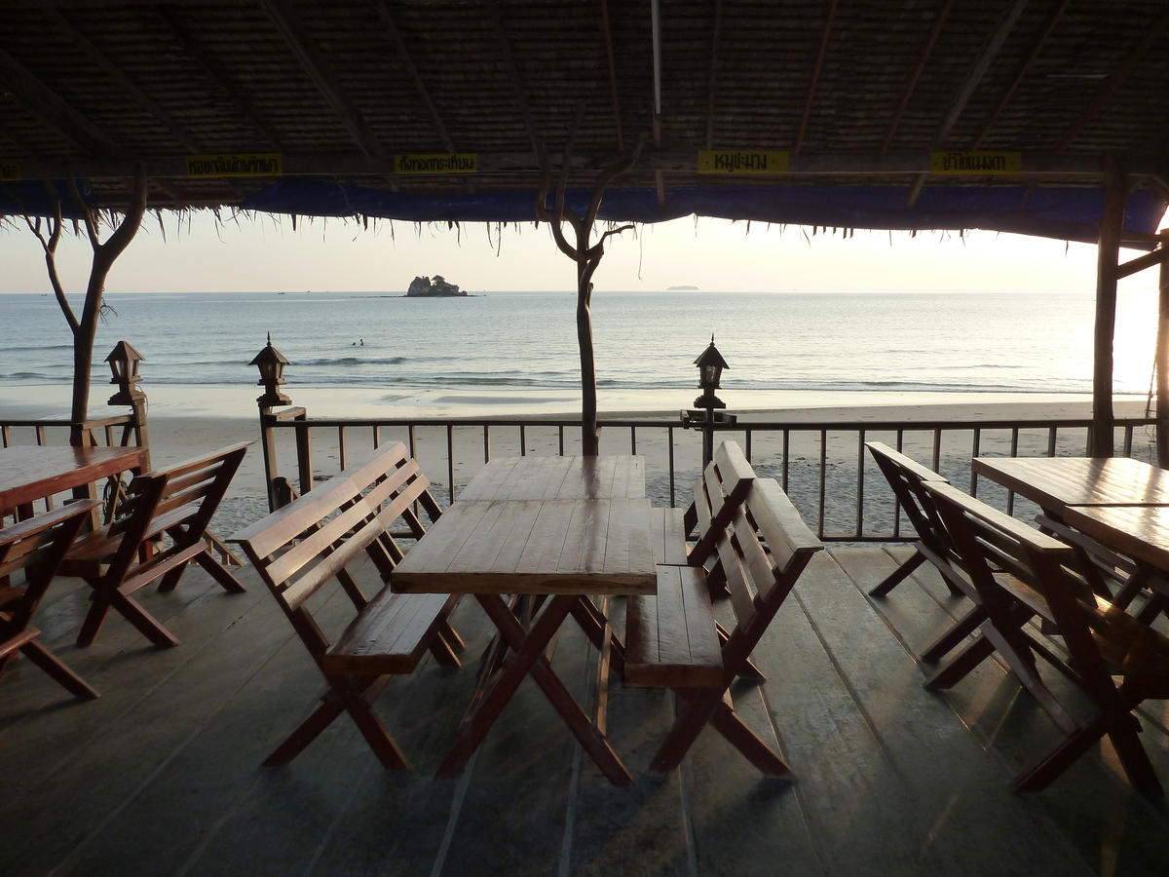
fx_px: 844
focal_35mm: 25
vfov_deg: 54.9
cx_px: 584
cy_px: 438
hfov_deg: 69.4
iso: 125
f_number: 4
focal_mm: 4.1
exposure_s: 1/250
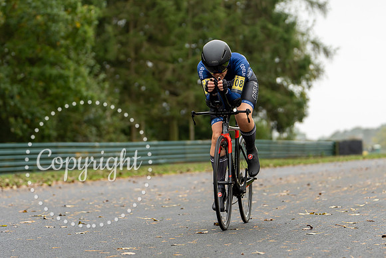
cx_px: 206
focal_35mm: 139
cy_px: 112
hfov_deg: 14.7
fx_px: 1494
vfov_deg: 9.8
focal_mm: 107
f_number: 2.8
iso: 500
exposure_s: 1/1000
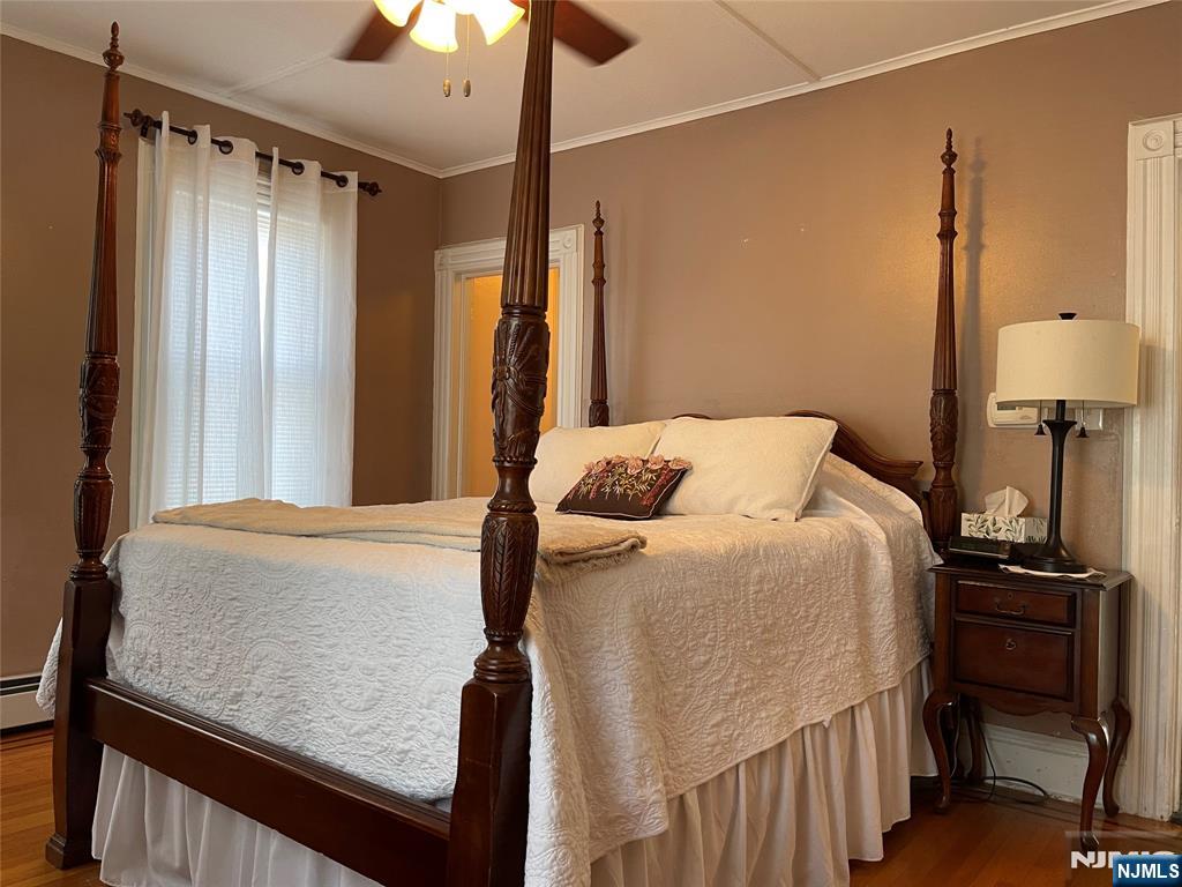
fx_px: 854
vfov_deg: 54.9
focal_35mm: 25
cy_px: 444
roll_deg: -1.4
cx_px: 591
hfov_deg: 69.4
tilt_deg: +0.5
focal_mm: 5.1
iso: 100
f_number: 1.6
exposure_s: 1/60
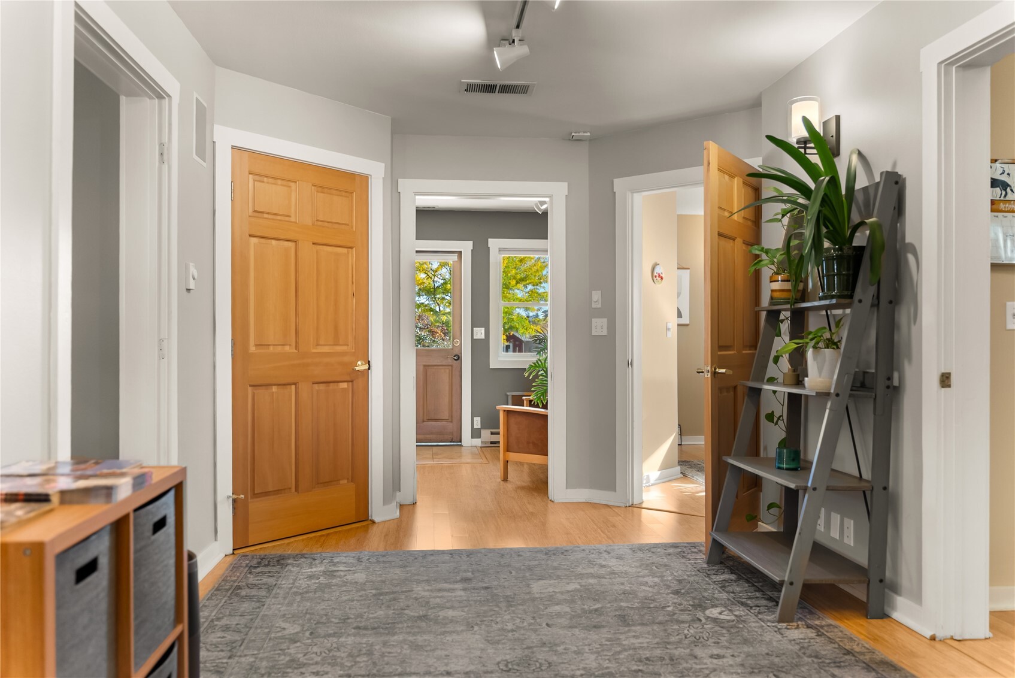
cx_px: 508
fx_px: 781
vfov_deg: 46.9
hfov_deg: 66.0
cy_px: 339
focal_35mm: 28
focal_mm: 27.7
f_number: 2.8
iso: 400
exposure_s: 1/15
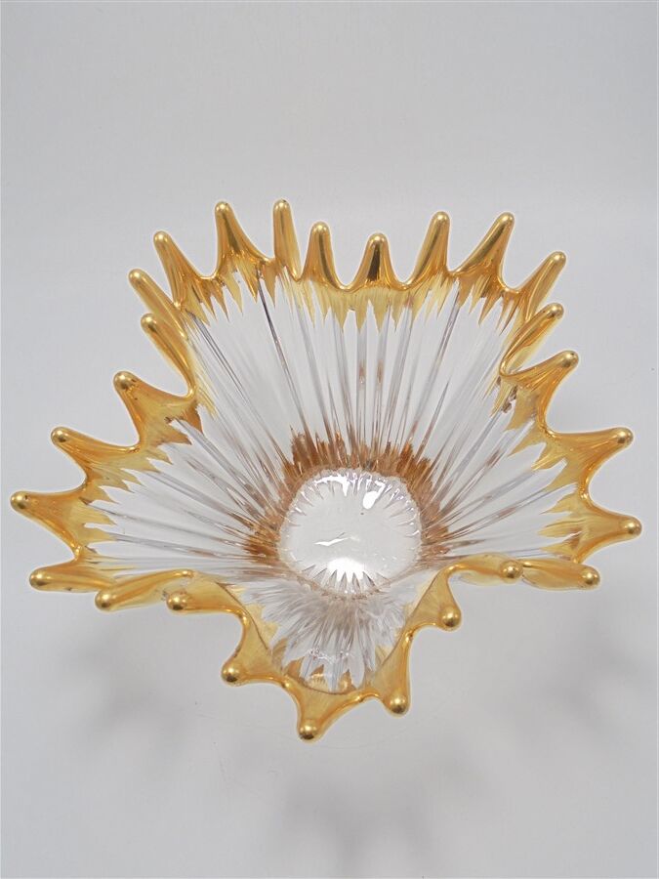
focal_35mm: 29
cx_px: 330
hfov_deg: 48.2
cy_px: 440
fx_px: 736
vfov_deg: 61.7
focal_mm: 5.3
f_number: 3.7
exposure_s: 1/60
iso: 100
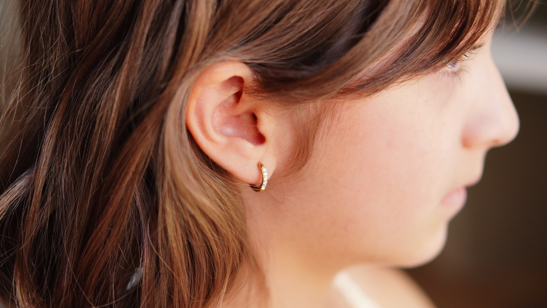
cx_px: 273
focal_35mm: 79
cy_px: 138
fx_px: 1146
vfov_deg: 15.3
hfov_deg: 26.9
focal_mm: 50
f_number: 2.2
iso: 1000
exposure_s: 1/800
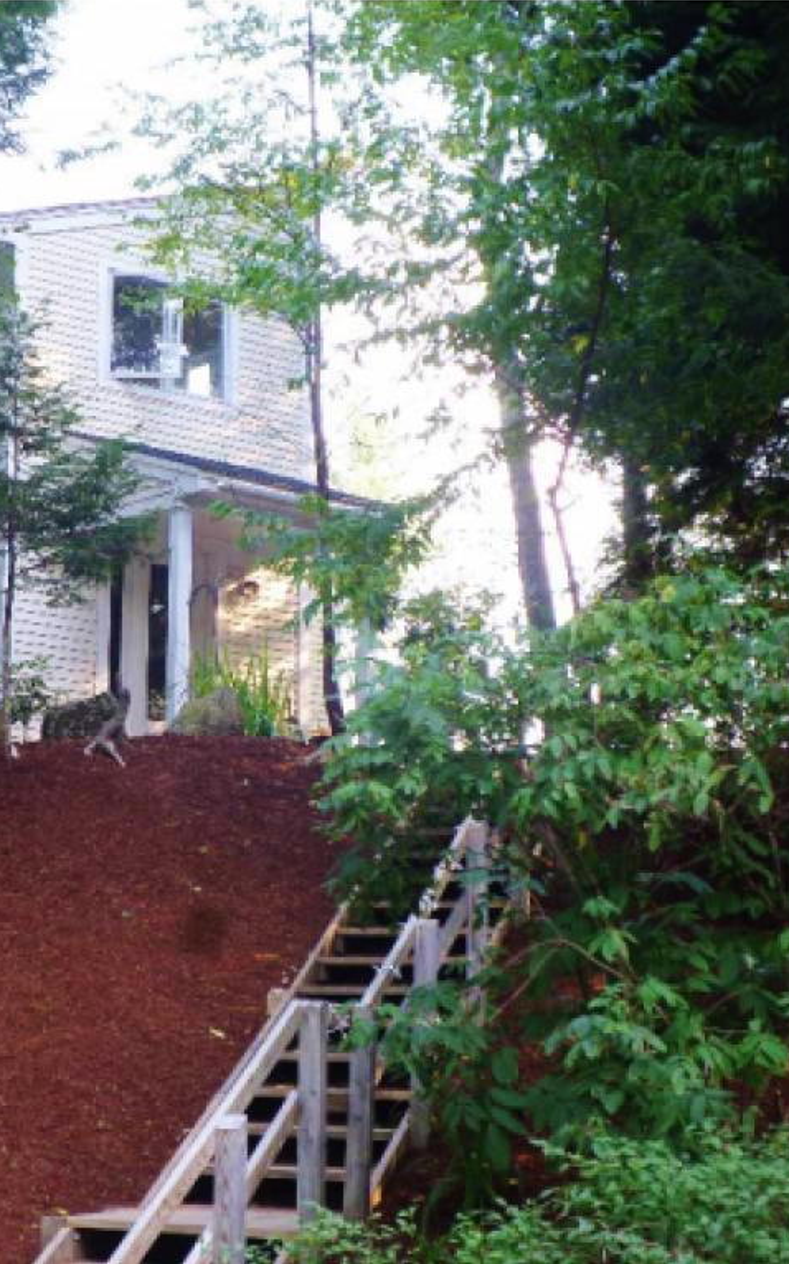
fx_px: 2101
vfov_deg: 33.5
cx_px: 96
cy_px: 631
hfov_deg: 20.9
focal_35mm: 61
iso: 80
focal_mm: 7.8
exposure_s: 1/45
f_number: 3.2
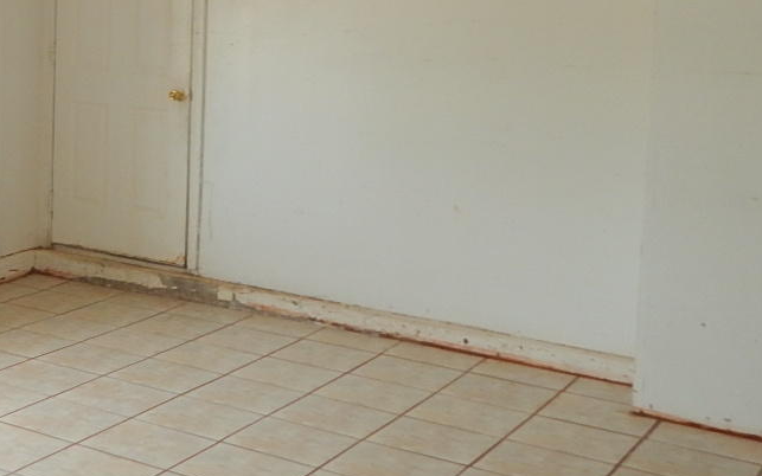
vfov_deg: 22.1
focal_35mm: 58
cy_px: 94
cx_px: -98
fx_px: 1205
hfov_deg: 30.9
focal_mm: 4
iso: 125
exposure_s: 1/60
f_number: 3
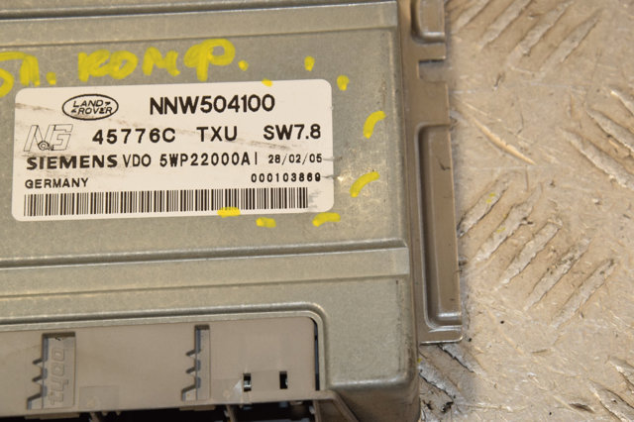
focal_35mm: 158
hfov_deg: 13.0
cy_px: 211
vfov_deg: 8.7
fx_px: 2772
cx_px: 317
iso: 800
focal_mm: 105
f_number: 10
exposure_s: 1/200
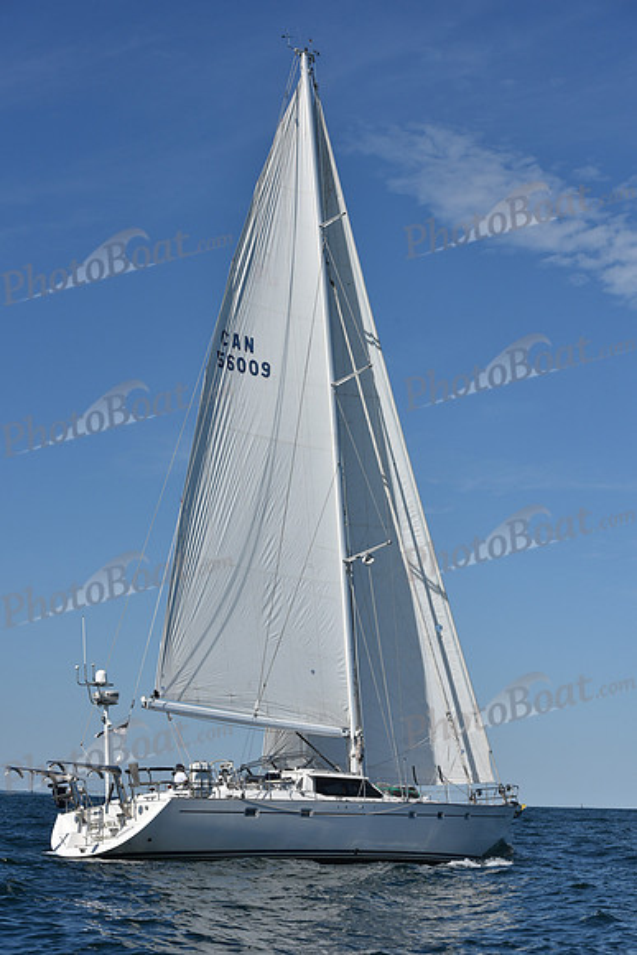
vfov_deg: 28.8
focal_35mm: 70
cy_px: 478
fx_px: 1857
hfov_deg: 19.5
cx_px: 318
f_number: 9
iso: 250
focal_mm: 70
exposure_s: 1/1600
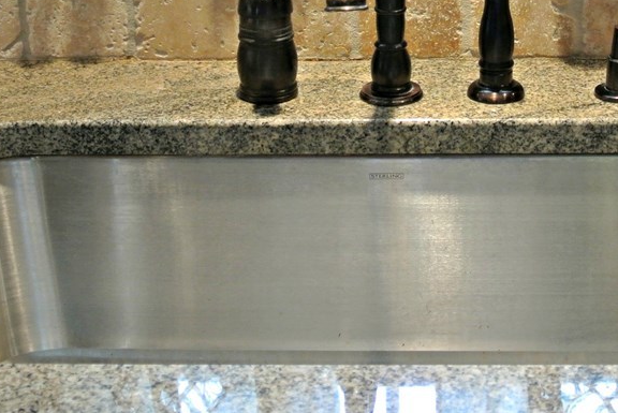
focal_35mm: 79
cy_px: 100
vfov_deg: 17.2
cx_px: 377
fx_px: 1357
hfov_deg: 25.6
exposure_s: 1/30
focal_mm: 15.7
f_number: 4.2
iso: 560
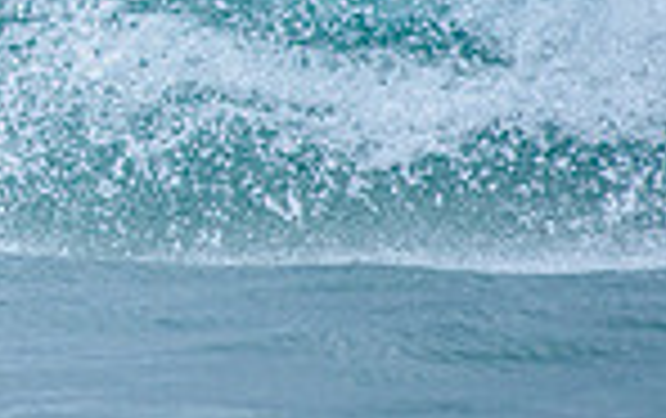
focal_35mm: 1996
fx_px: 36284
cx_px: -356
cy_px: -187
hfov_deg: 1.1
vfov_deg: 0.7
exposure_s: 1/2000
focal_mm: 500
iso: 450
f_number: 5.6
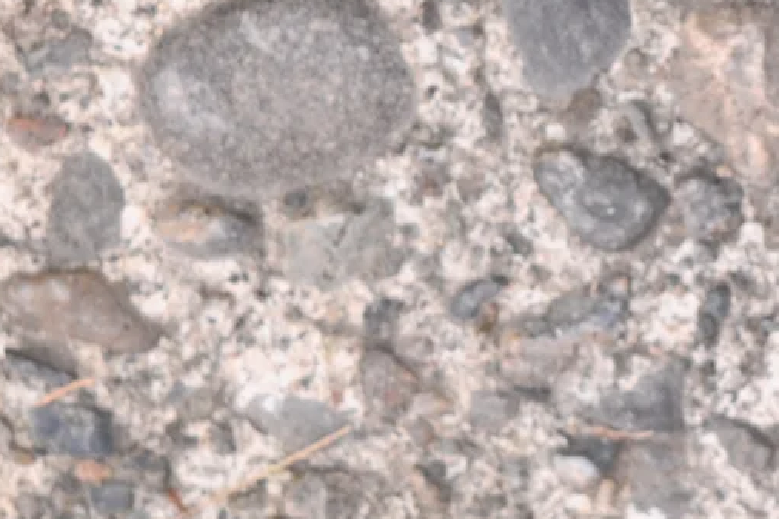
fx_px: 9842
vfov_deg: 3.0
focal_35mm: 455
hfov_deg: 4.5
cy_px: -704
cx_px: 1610
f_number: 6.3
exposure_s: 1/125
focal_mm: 60
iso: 500
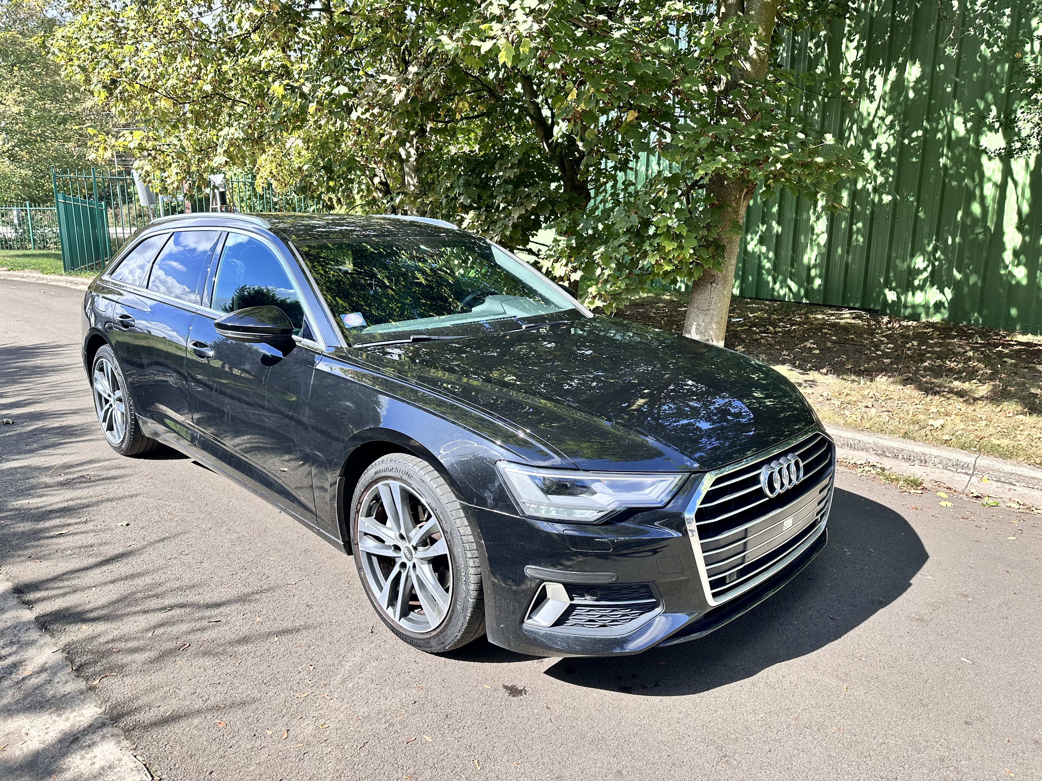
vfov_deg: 56.8
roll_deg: -0.3
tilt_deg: -13.1
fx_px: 722
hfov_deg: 71.6
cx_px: 521
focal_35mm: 24
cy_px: 390
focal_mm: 6.86
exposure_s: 1/1009
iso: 80
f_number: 1.78
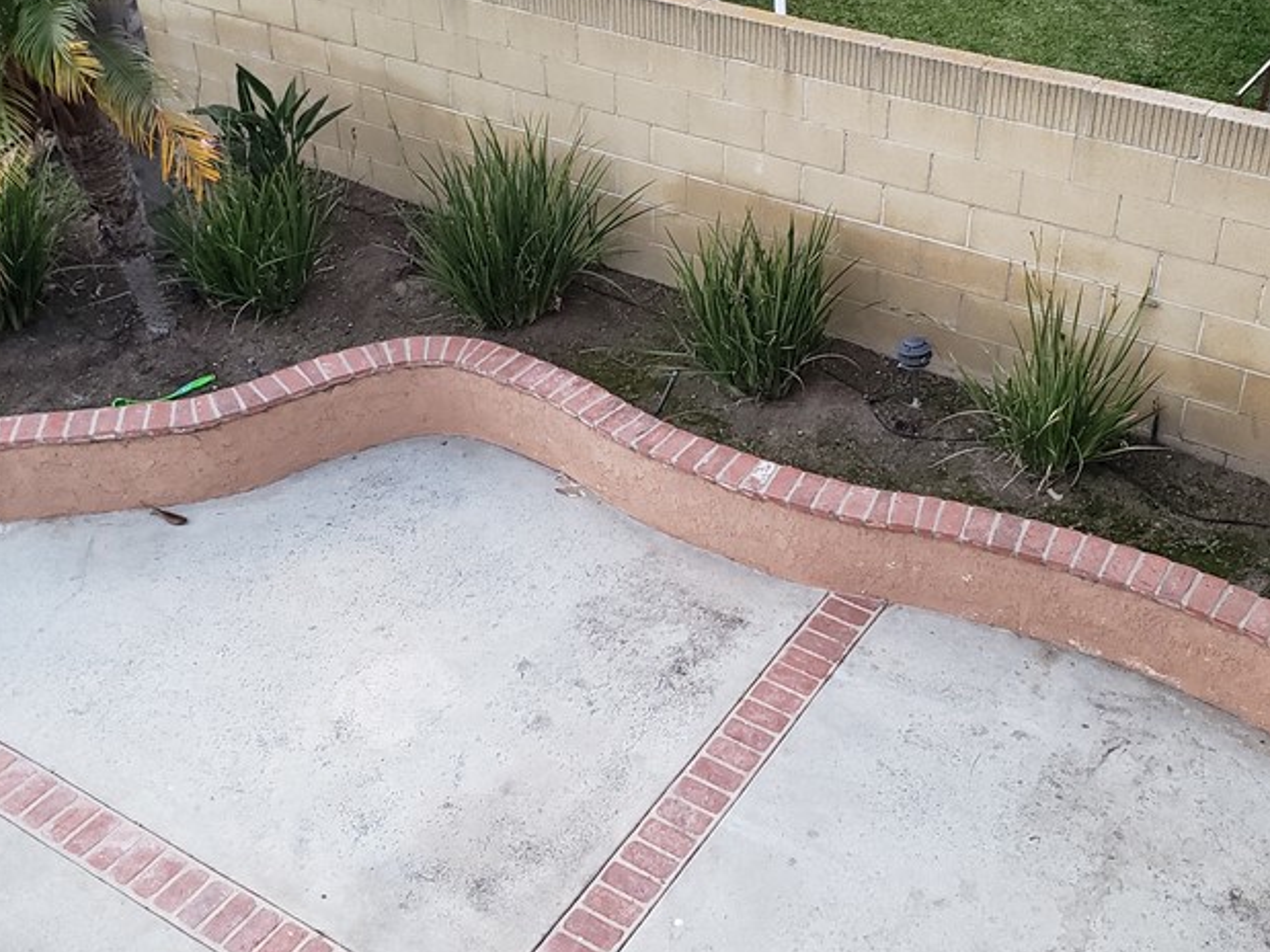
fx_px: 1577
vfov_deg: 33.6
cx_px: 679
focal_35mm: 43
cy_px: 460
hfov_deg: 43.8
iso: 250
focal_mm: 4.3
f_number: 2.4
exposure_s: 1/50
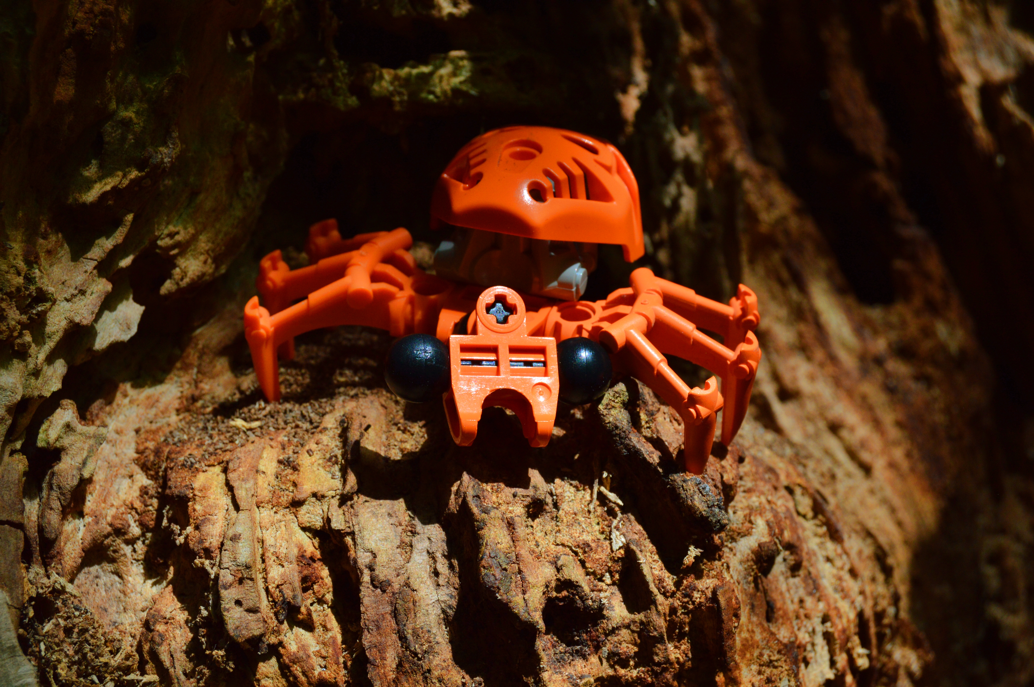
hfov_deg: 24.6
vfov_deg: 16.5
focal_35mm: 82
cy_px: 344
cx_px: 517
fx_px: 2367
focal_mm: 55
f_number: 11
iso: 400
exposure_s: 1/400
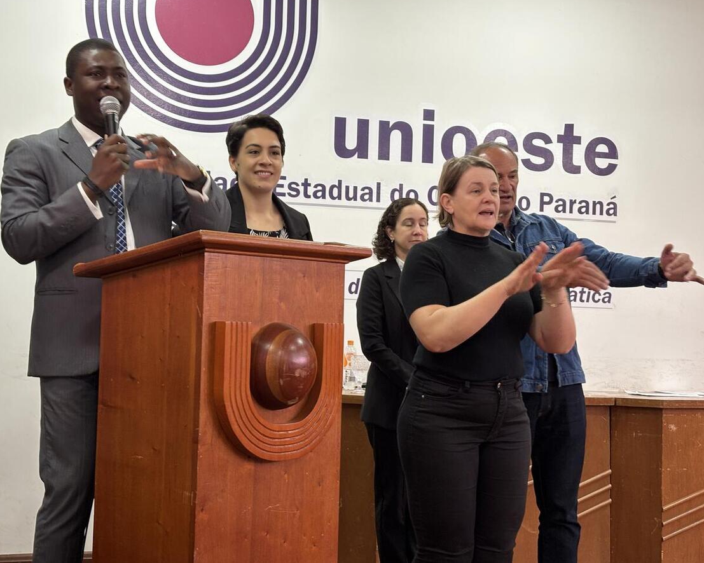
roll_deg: -0.5
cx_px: 335
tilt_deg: +1.9
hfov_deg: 34.1
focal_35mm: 55
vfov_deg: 27.6
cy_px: 278
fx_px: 1146
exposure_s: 1/40
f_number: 1.6
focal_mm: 5.96
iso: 100
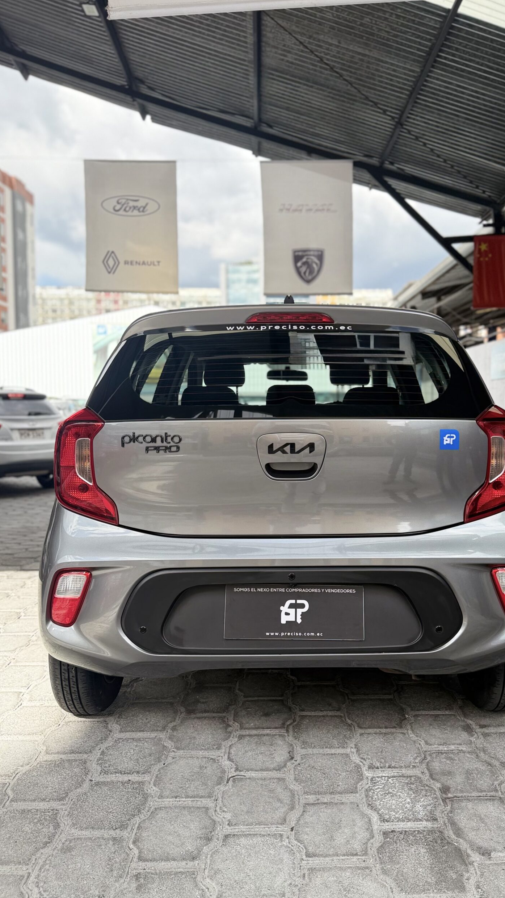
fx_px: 643
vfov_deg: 69.9
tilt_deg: -4.1
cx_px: 295
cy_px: 446
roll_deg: +0.5
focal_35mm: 27
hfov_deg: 42.8
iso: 100
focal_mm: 6.76
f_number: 1.78
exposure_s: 1/822
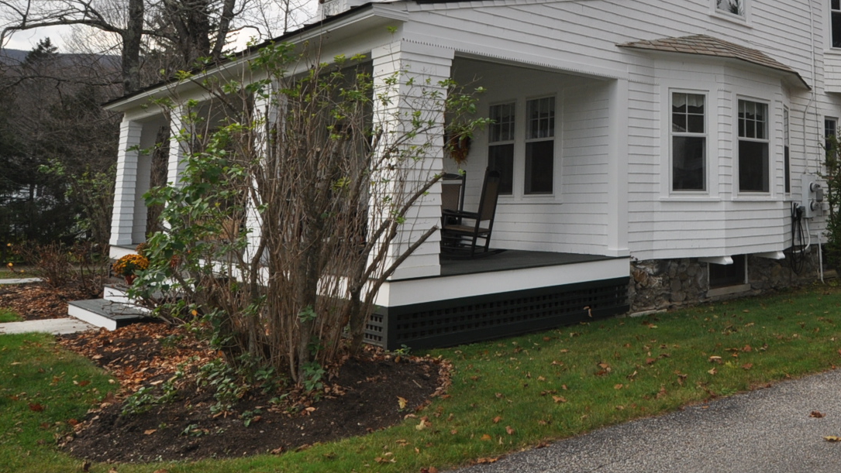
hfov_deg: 57.2
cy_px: 91
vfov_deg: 36.5
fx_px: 691
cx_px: 691
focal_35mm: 31
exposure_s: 1/200
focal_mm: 10
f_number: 9
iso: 200
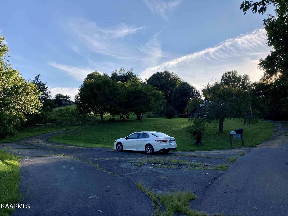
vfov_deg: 49.7
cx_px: 144
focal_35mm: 28
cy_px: 108
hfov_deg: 63.4
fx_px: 233
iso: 20
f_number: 1.8
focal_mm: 3.99
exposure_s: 1/1499
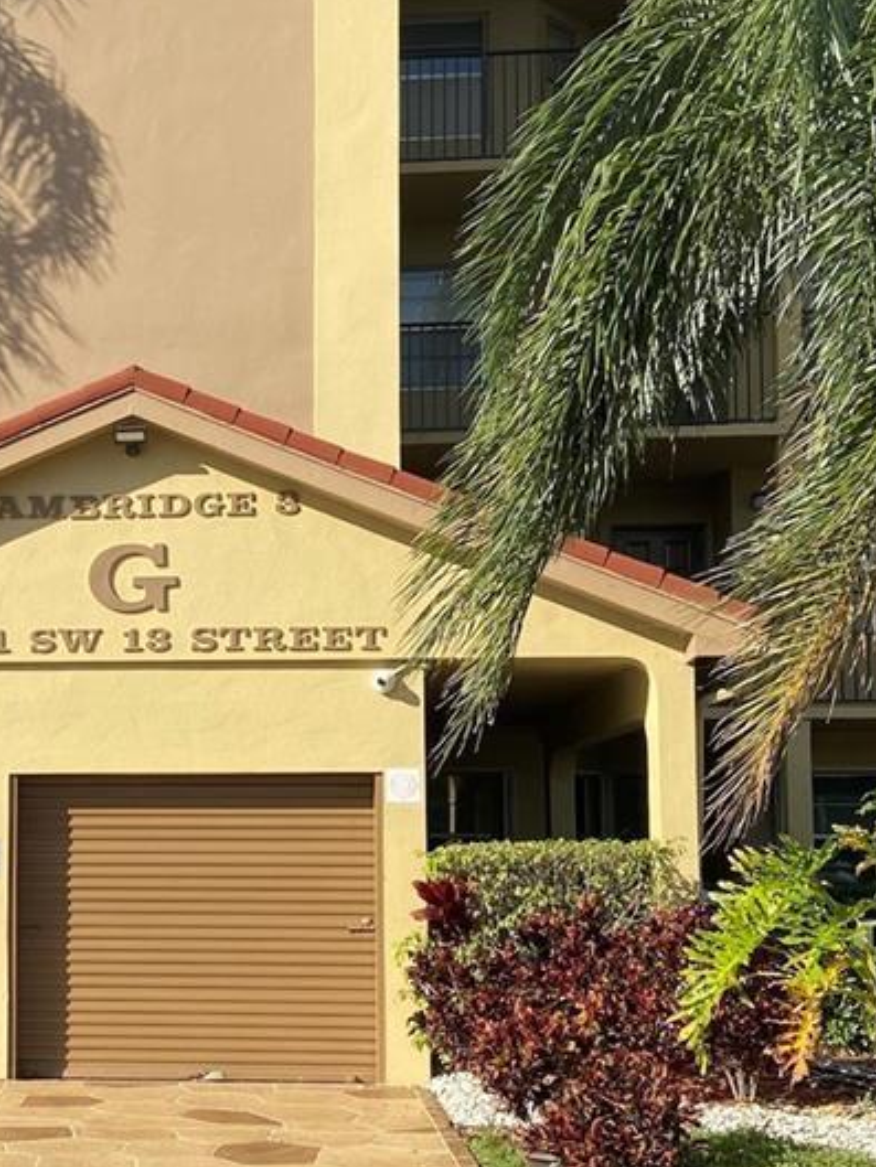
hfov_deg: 24.0
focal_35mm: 59
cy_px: 708
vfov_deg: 32.6
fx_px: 1990
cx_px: 60
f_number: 1.8
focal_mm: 4.25
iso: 32
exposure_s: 1/2183
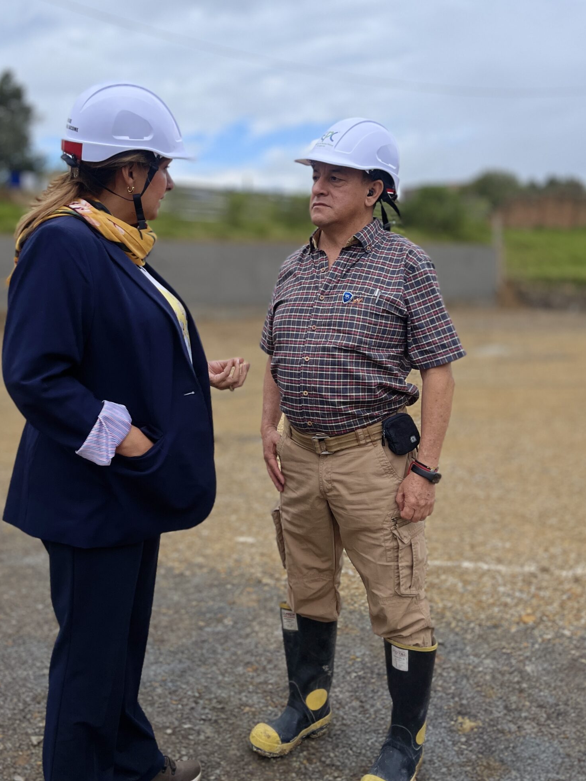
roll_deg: +0.3
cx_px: 226
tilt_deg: -6.1
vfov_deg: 53.9
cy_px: 351
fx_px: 768
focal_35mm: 34
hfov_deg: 41.5
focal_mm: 5.1
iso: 50
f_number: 1.6
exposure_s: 1/6250
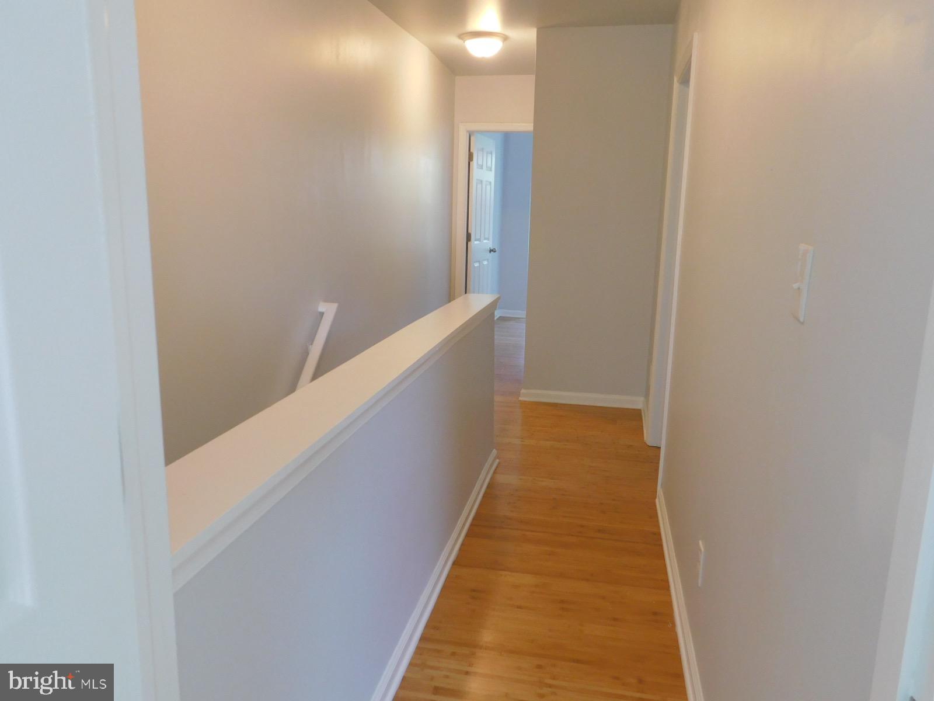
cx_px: 467
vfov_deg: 54.9
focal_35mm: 25
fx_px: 675
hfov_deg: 69.4
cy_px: 350
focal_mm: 4.5
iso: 220
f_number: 3.1
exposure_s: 1/30
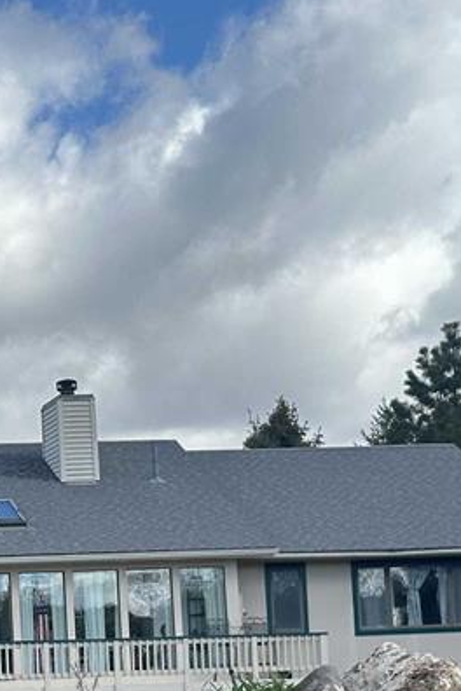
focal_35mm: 129
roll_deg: +2.6
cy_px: 628
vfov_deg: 15.7
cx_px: -37
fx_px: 2478
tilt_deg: +2.8
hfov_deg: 10.5
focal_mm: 6.86
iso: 64
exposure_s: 1/3597
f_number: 1.78
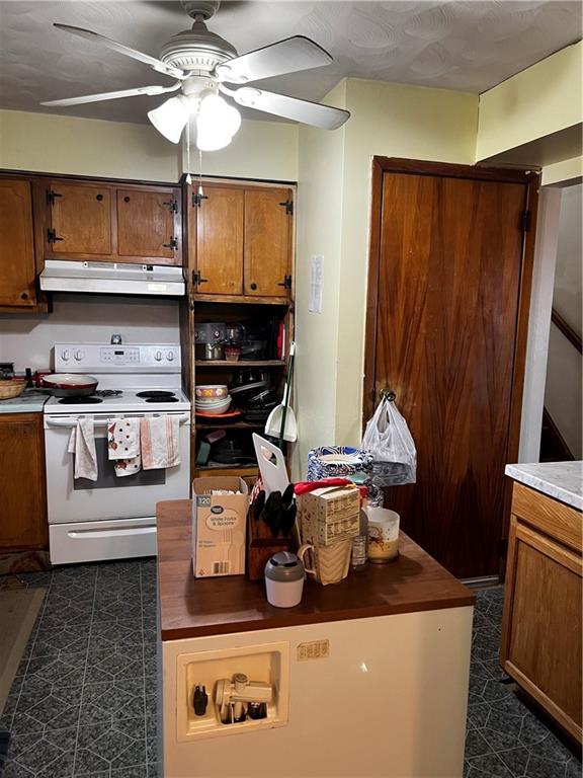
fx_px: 584
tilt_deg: -6.7
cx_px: 292
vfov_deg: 67.3
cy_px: 389
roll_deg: -1.0
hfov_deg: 53.1
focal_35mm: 26
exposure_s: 1/60
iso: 200
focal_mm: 5.7
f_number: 1.5
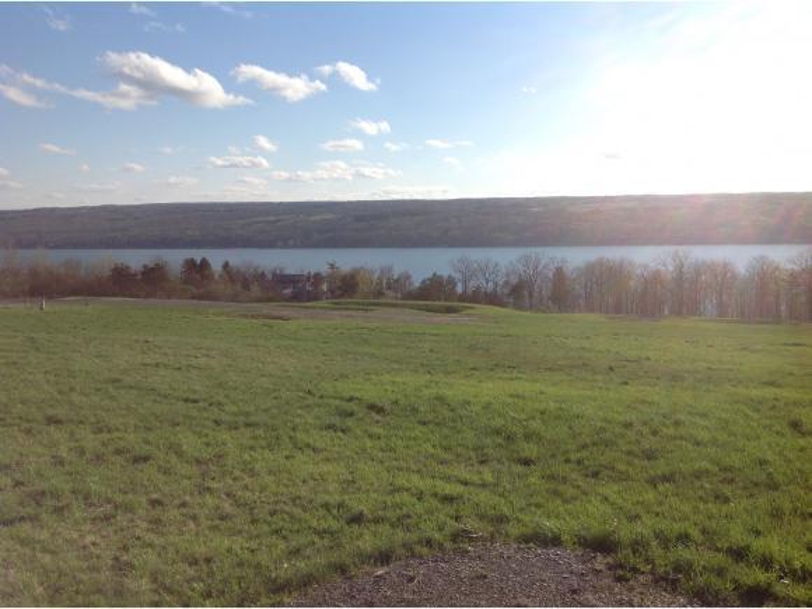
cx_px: 406
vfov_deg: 40.7
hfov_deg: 52.6
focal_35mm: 35
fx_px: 821
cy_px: 304
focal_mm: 4.28
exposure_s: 1/2326
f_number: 2.4
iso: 50
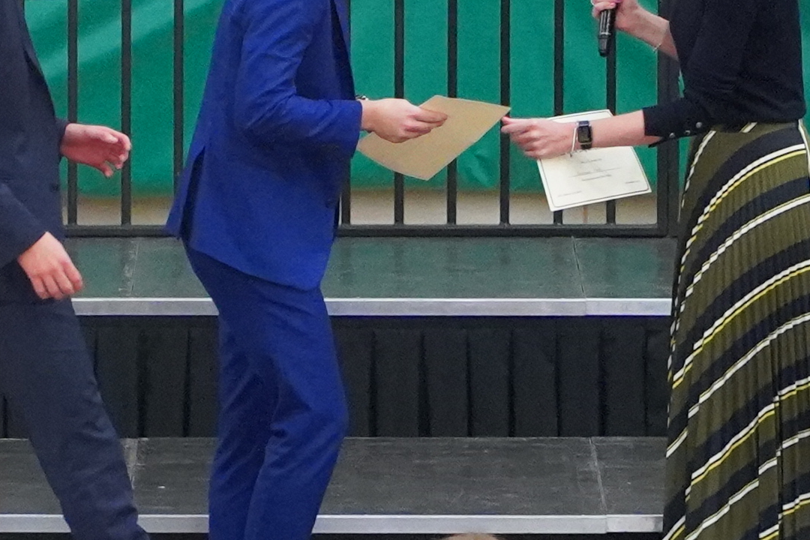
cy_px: 177
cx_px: 460
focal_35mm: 736
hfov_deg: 2.8
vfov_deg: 1.9
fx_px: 16559
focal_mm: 135
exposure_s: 1/250
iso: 10000
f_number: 5.6
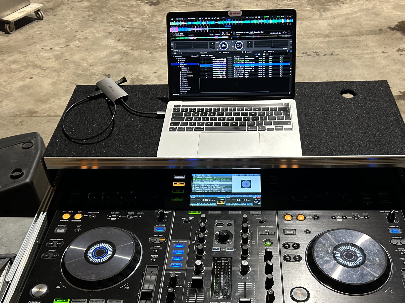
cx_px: 218
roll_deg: +3.3
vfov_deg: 36.6
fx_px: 456
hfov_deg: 47.8
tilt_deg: -41.3
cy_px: 187
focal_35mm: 39
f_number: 1.5
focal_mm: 5.7
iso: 200
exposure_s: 1/50
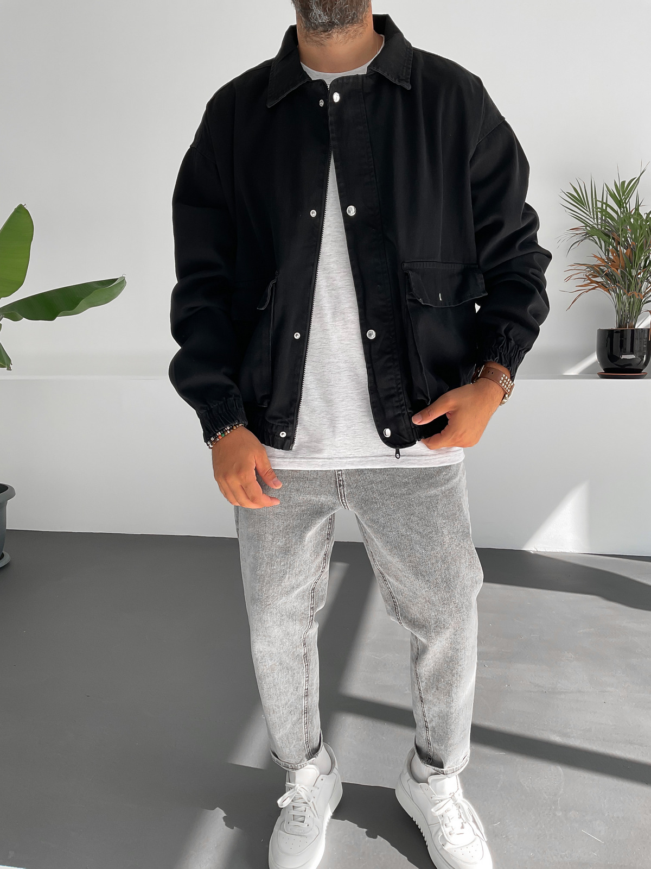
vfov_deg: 61.7
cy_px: 434
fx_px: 727
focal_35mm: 29
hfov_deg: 48.2
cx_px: 326
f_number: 1.8
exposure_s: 1/250
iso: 16
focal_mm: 3
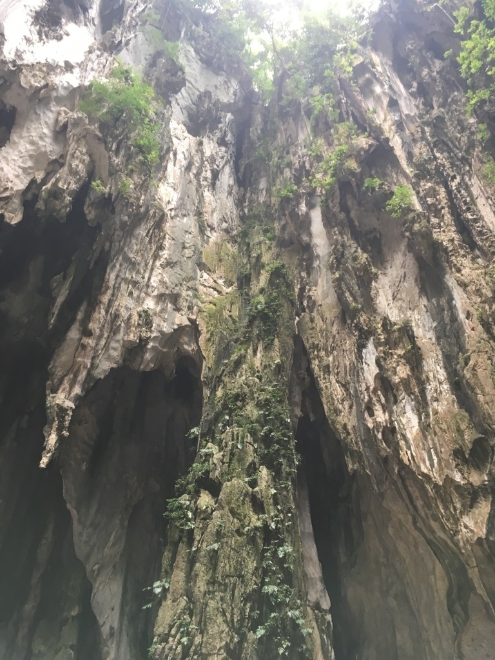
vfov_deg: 61.7
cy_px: 330
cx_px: 248
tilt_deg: +45.1
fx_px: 553
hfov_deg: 48.2
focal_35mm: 29
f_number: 2.2
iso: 80
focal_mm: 4.15
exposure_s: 1/33
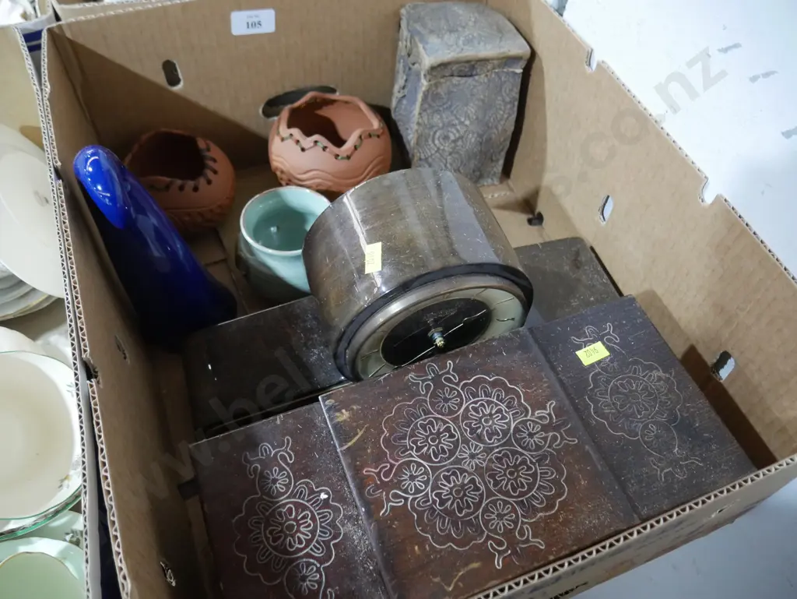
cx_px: 398
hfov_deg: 63.4
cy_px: 300
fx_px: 645
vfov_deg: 49.8
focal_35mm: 28
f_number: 3.5
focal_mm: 14
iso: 3200
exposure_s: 1/60
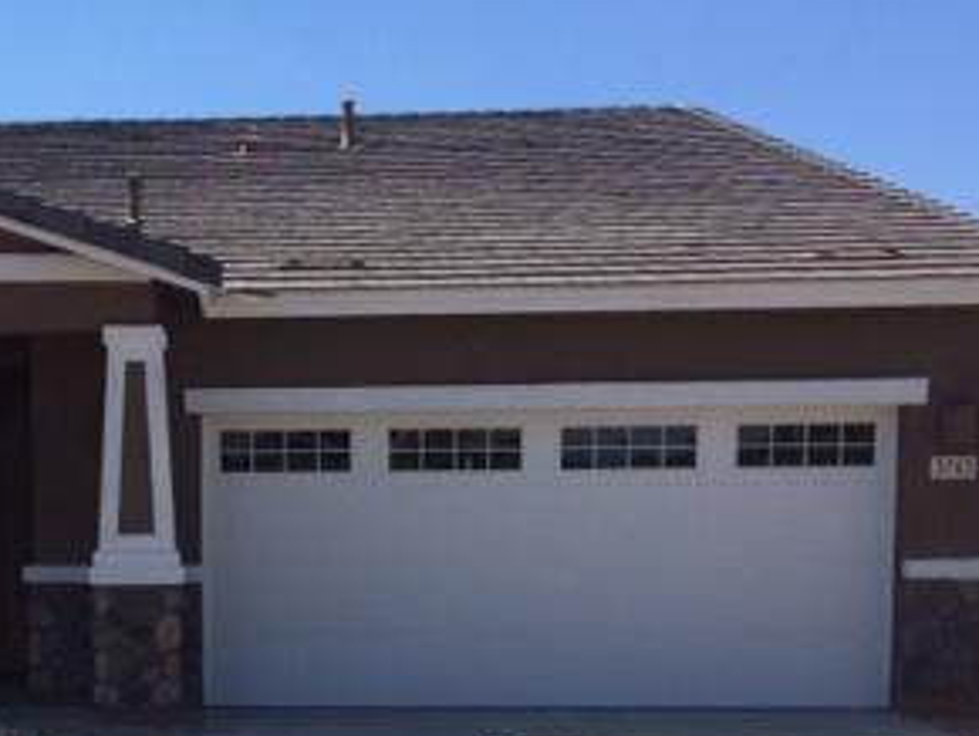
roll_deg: -0.1
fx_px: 1812
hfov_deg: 29.0
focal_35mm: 64
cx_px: 95
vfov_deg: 22.1
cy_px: 729
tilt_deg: -6.8
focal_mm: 4.15
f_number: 2.2
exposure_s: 1/2740
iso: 32
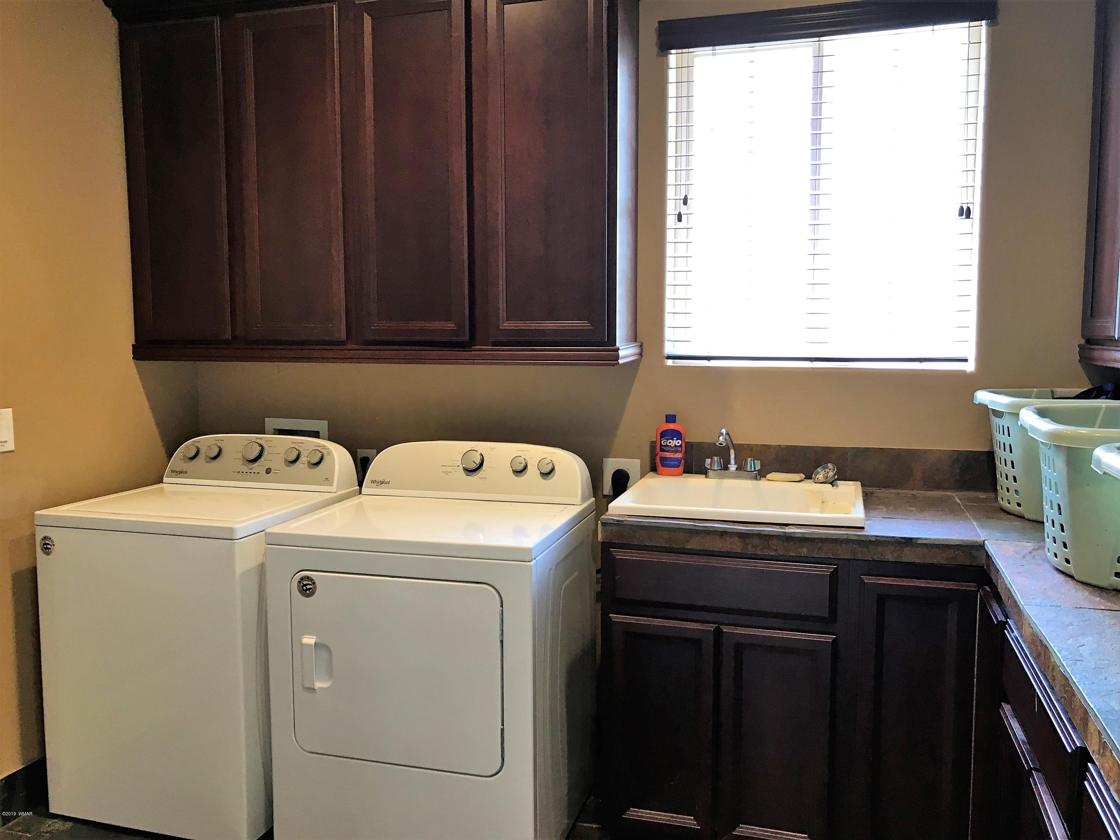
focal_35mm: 28
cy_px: 420
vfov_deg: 49.7
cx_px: 560
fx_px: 906
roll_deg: -0.1
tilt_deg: -5.5
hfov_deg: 63.4
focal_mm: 3.99
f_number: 1.8
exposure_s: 1/30
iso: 50
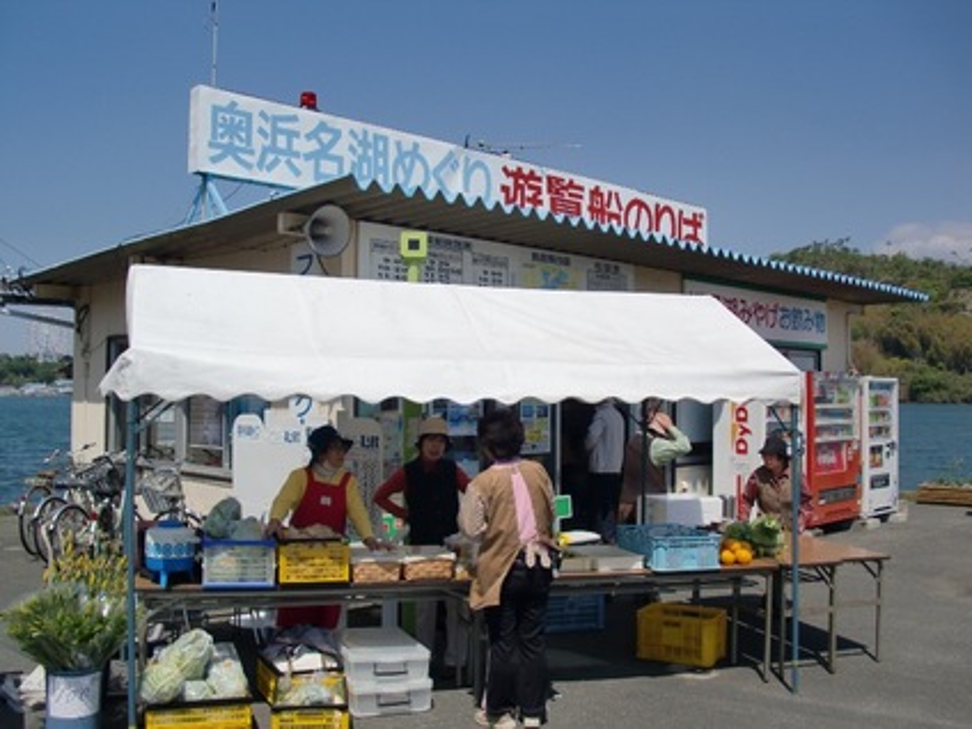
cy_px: 364
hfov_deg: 51.4
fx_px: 1011
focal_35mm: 36
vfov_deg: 39.7
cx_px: 486
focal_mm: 6.3
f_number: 7.9
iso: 64
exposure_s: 1/400
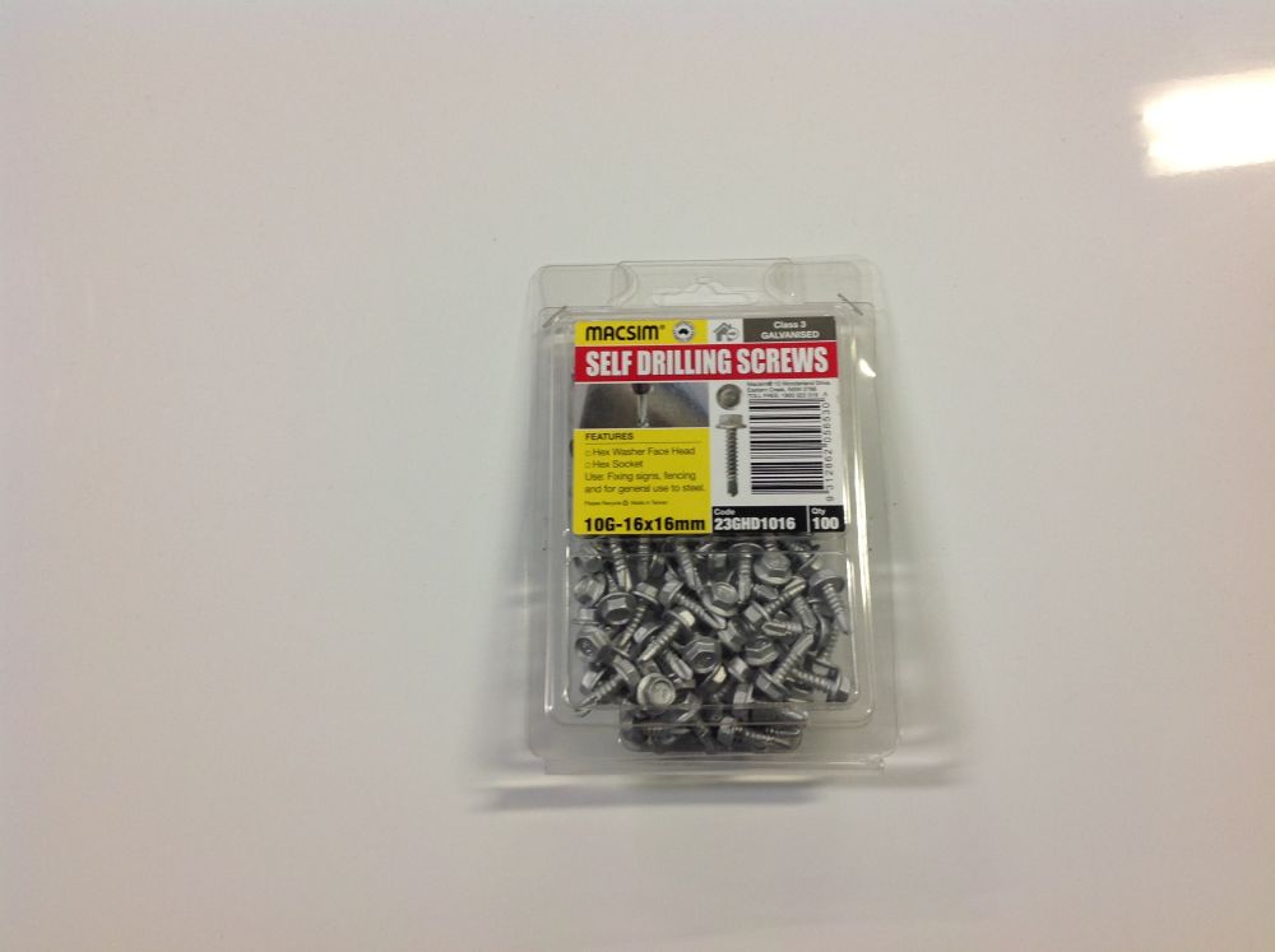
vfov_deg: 40.6
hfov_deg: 52.7
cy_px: 476
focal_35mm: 35
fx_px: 1287
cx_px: 638
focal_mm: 4.28
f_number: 2.4
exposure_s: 1/17
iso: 64
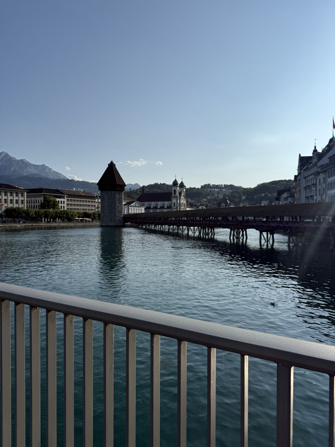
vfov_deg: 71.6
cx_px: 168
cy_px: 224
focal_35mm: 24
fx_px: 310
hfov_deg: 56.8
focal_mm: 6.76
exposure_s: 1/9091
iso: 80
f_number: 1.78
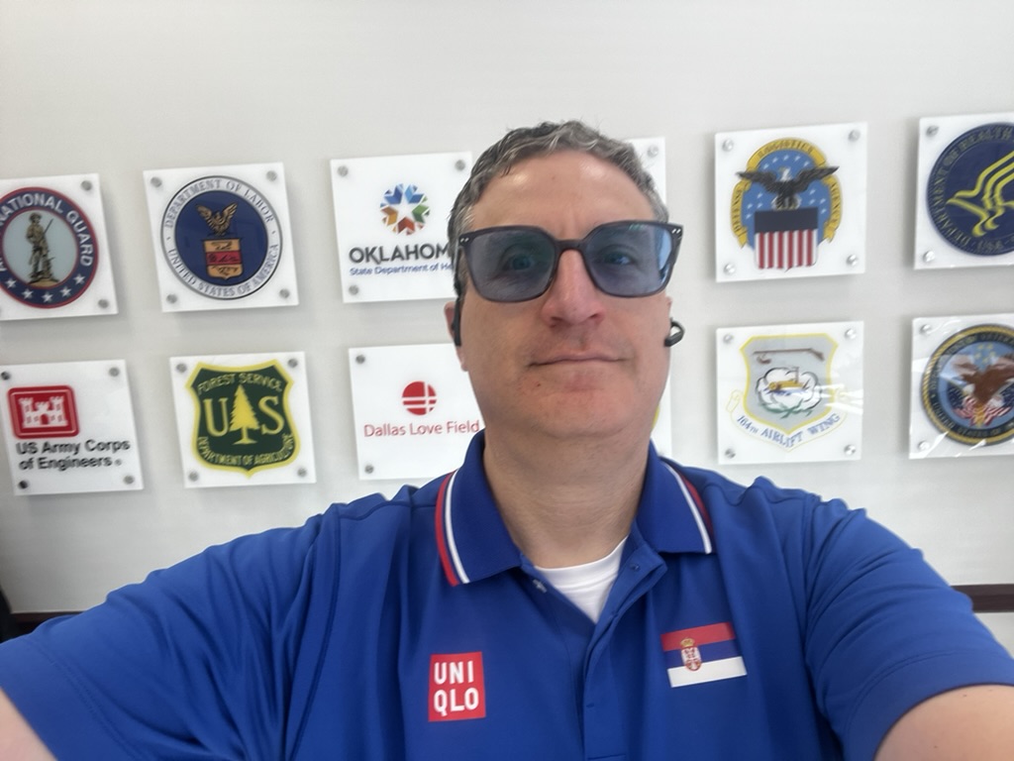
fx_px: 674
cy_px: 380
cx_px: 507
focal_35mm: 23
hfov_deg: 73.9
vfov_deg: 58.9
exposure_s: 1/41
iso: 32
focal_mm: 2.71
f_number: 2.2
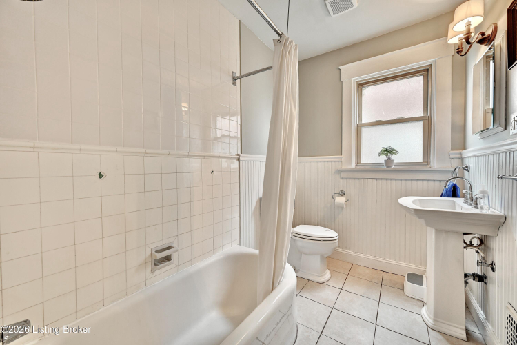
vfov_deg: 81.2
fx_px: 201
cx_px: 258
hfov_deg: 104.3
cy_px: 172
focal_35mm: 14
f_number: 8
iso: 200
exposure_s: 1/2
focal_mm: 14
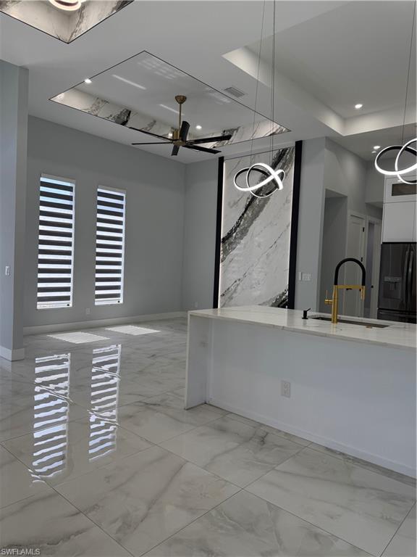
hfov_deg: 56.8
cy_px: 278
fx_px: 385
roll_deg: -2.5
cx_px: 208
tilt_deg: -1.4
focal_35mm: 24
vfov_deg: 71.6
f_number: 1.78
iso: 80
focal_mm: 6.76
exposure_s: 1/228
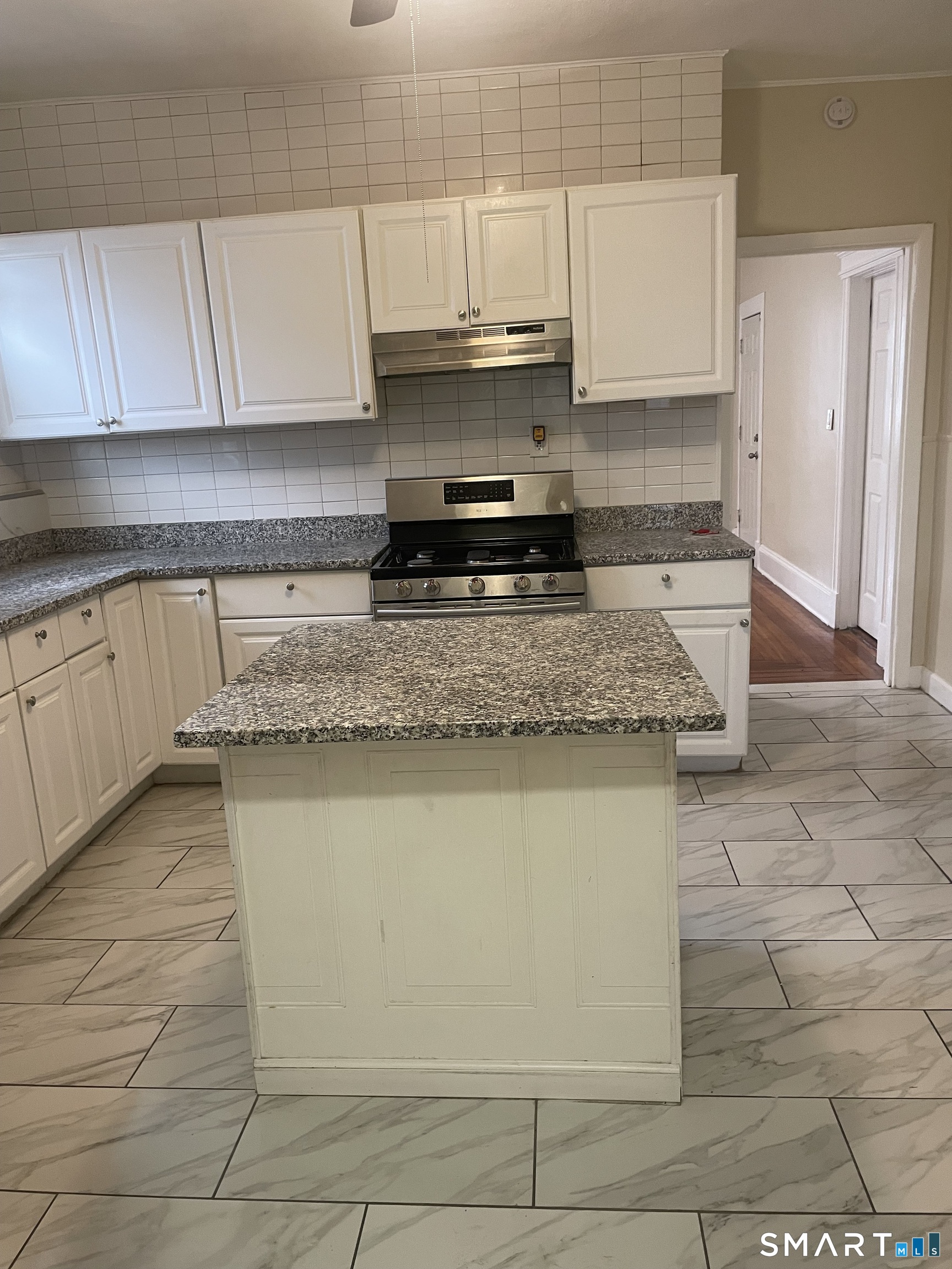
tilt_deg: -14.4
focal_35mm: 26
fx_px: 953
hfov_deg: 53.1
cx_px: 476
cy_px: 634
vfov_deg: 67.3
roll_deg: +3.8
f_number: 1.6
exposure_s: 1/60
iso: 160
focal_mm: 4.2
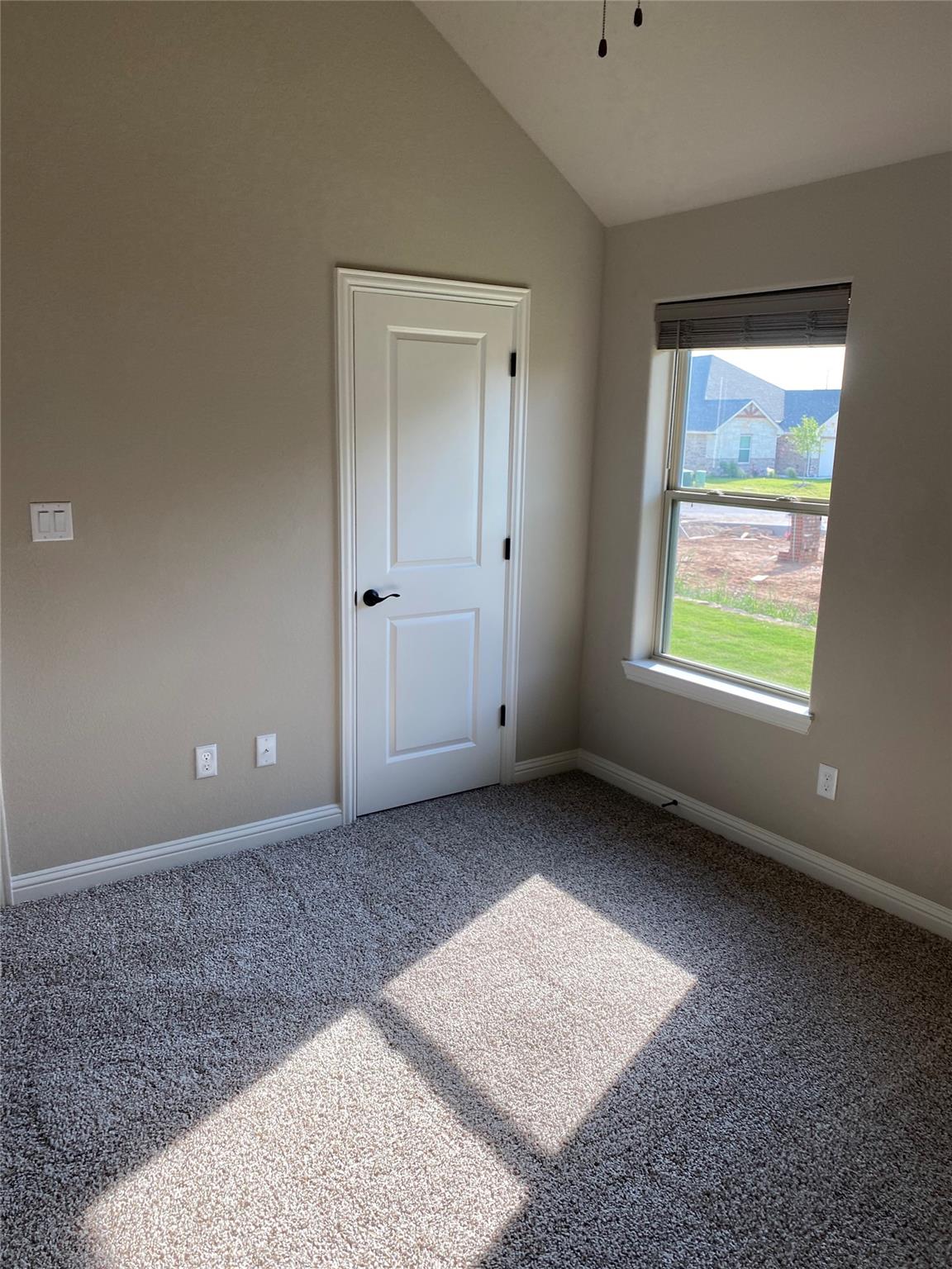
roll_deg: -2.3
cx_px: 476
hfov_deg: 53.1
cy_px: 634
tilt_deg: -7.4
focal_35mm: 26
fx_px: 953
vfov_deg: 67.3
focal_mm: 4.25
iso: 32
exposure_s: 1/143
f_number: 1.8
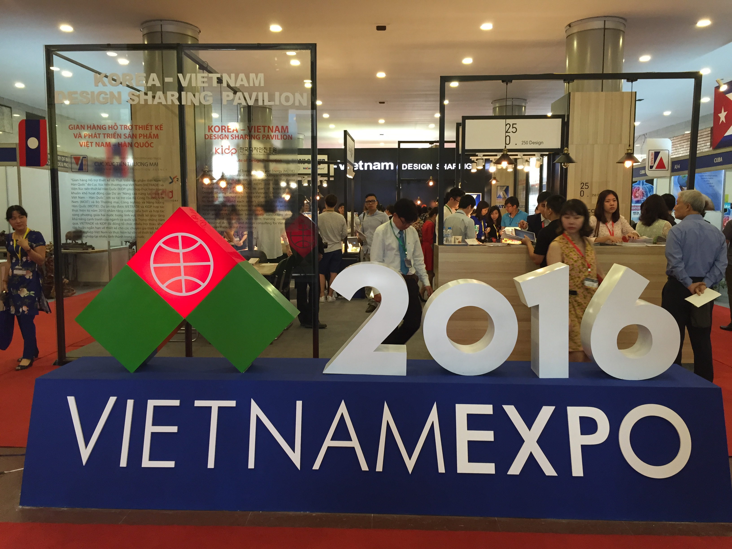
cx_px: 366
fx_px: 613
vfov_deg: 48.2
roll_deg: -2.3
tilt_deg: -5.7
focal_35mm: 29
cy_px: 274
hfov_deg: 61.7
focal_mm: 4.15
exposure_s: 1/30
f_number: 2.2
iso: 100
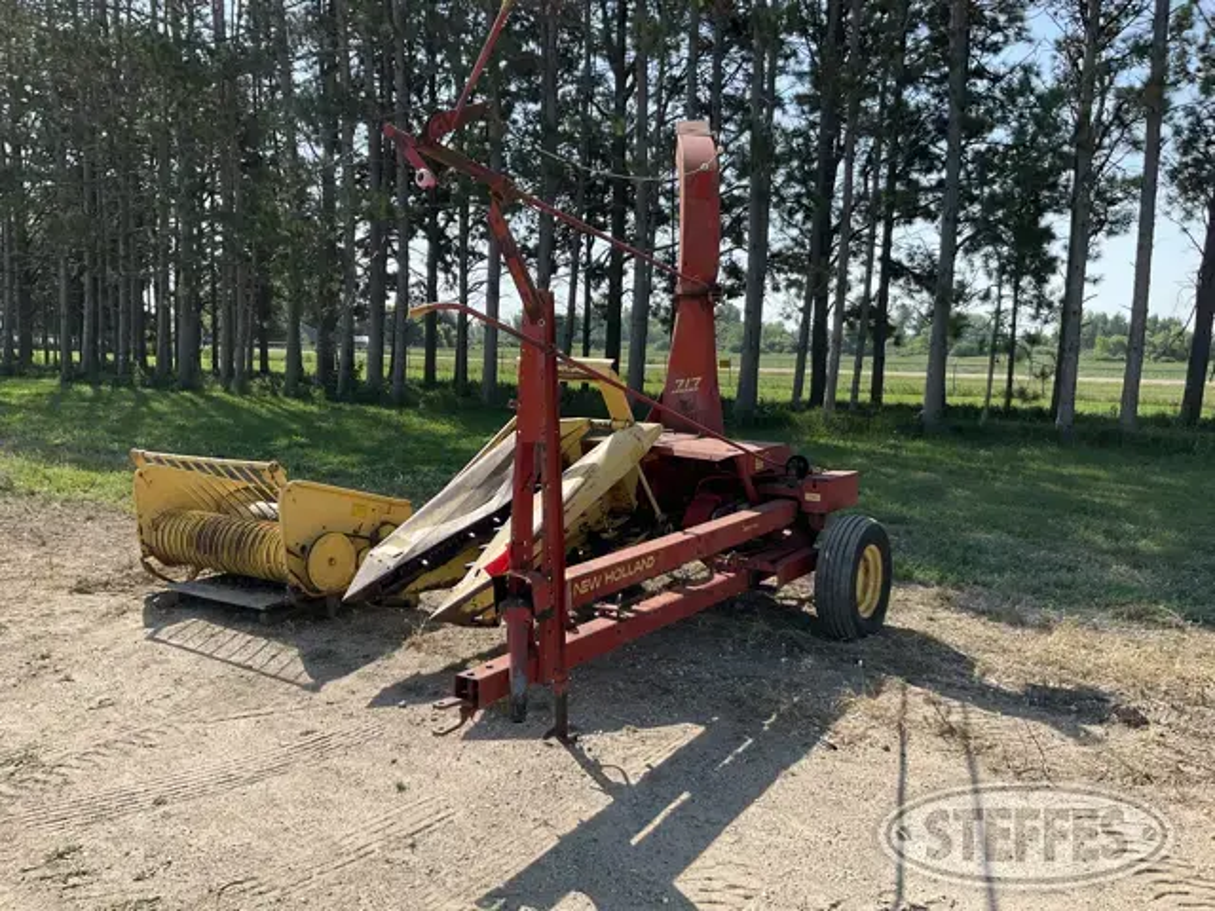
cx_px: 608
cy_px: 456
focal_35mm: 29
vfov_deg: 48.2
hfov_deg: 61.7
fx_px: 1018
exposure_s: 1/1121
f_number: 1.8
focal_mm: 3
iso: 25
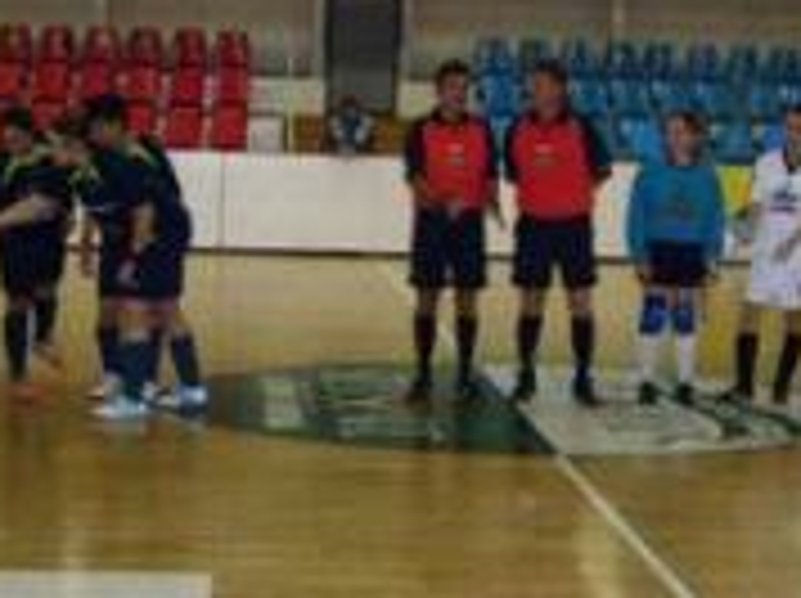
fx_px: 2242
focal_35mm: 97
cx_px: 502
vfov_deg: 15.2
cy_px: 196
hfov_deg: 20.2
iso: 200
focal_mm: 7.2
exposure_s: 1/45
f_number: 3
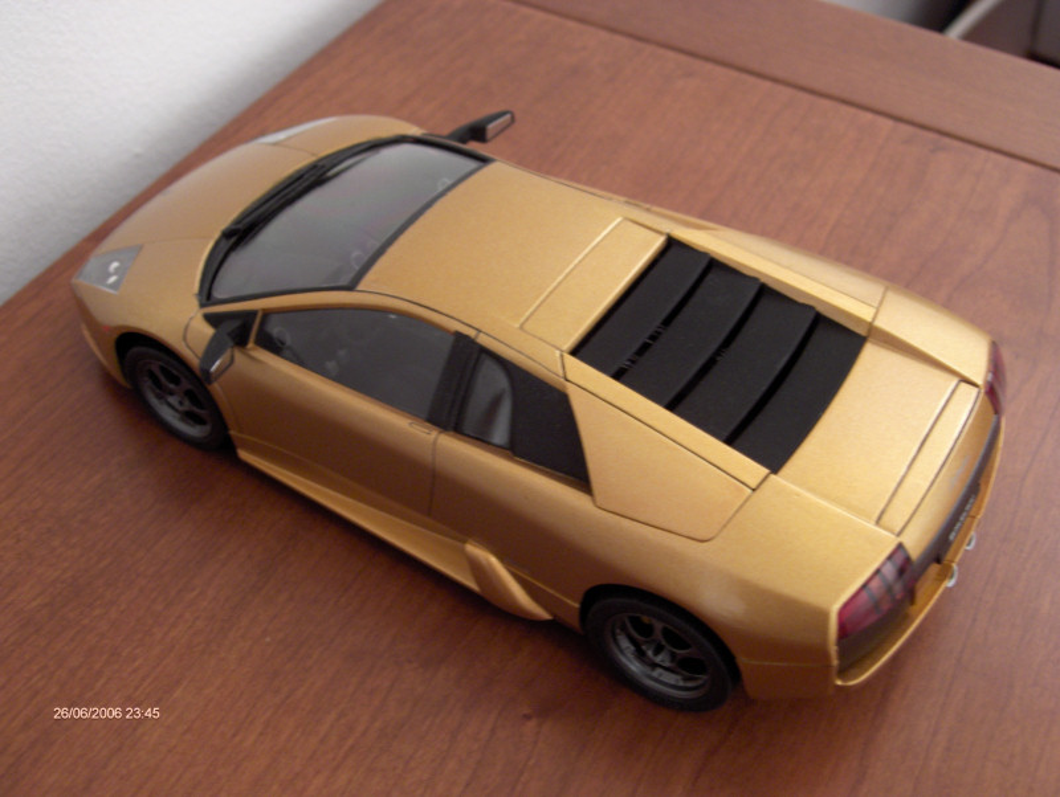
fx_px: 1349
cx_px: 530
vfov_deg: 32.9
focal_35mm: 44
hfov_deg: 42.9
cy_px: 398
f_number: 2.9
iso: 100
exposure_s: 1/1.68
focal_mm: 9
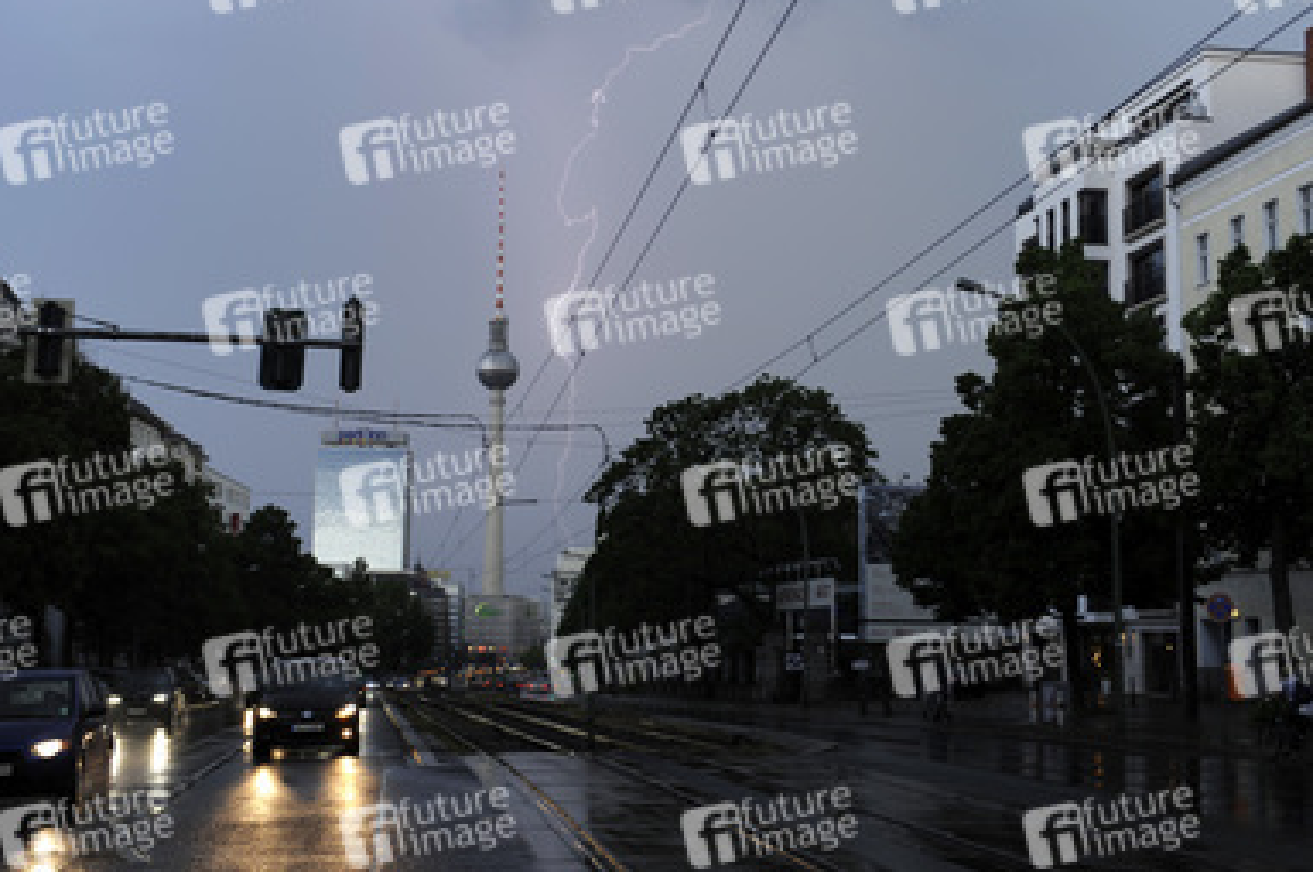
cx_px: 679
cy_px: 400
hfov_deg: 42.0
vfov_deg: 28.6
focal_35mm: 47
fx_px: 1712
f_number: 3.2
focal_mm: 40
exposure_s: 1/100
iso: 200
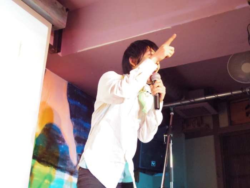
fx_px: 339
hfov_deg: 40.4
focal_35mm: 47
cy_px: 94
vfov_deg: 30.9
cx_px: 125
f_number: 2.2
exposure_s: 1/160
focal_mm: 8.5
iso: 3200
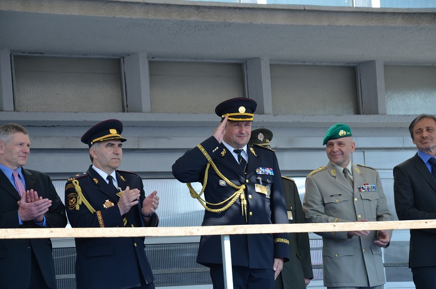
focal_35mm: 135
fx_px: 1632
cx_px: 218
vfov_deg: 10.1
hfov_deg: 15.2
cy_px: 144
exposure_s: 1/200
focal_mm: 90
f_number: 7.1
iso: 200
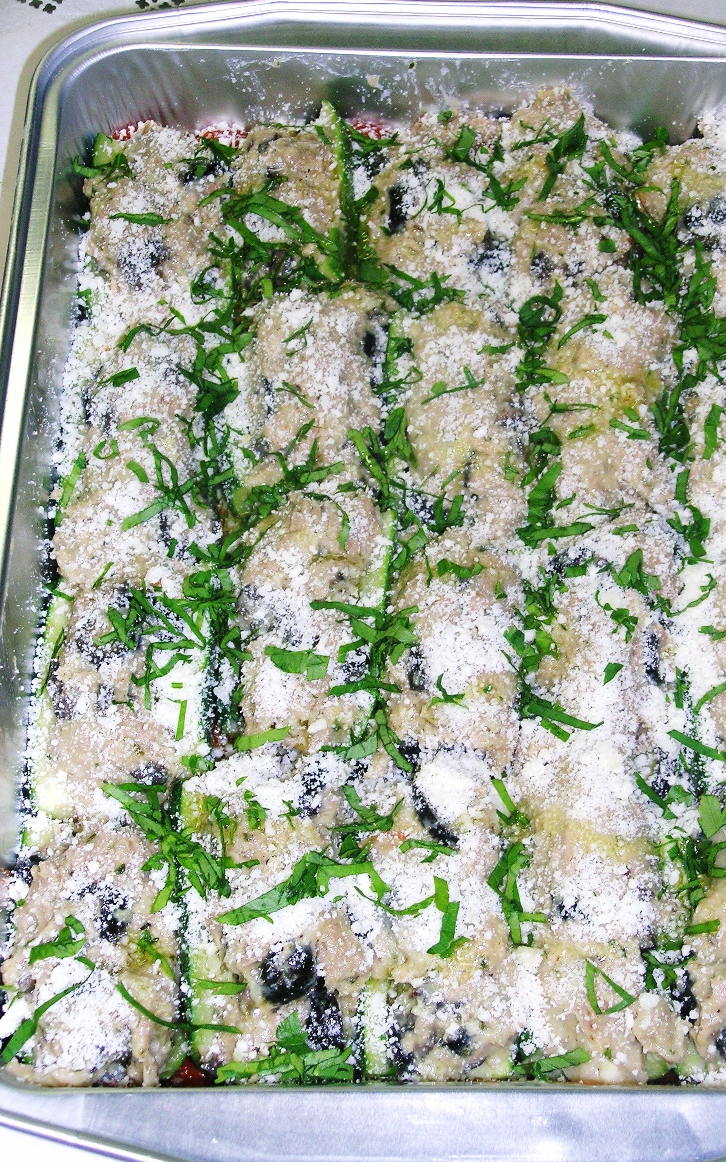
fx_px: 1804
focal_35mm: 57
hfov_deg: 22.7
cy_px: 581
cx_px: 434
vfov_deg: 35.7
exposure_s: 1/60.1
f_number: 3.5
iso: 50
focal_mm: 11.1
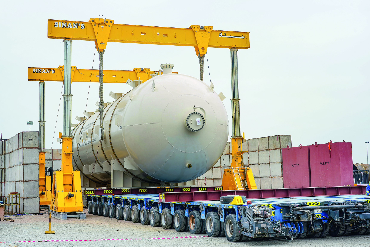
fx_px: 586
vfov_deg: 23.8
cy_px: 124
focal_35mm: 57
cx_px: 185
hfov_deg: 35.0
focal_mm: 57
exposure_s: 1/200
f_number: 9
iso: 200
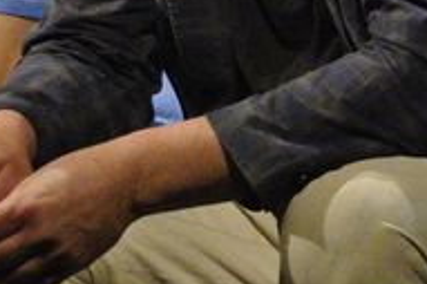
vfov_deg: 2.0
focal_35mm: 697
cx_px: -136
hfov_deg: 3.0
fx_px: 8260
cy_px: 82
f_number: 8
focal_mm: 61.6
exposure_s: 1/100
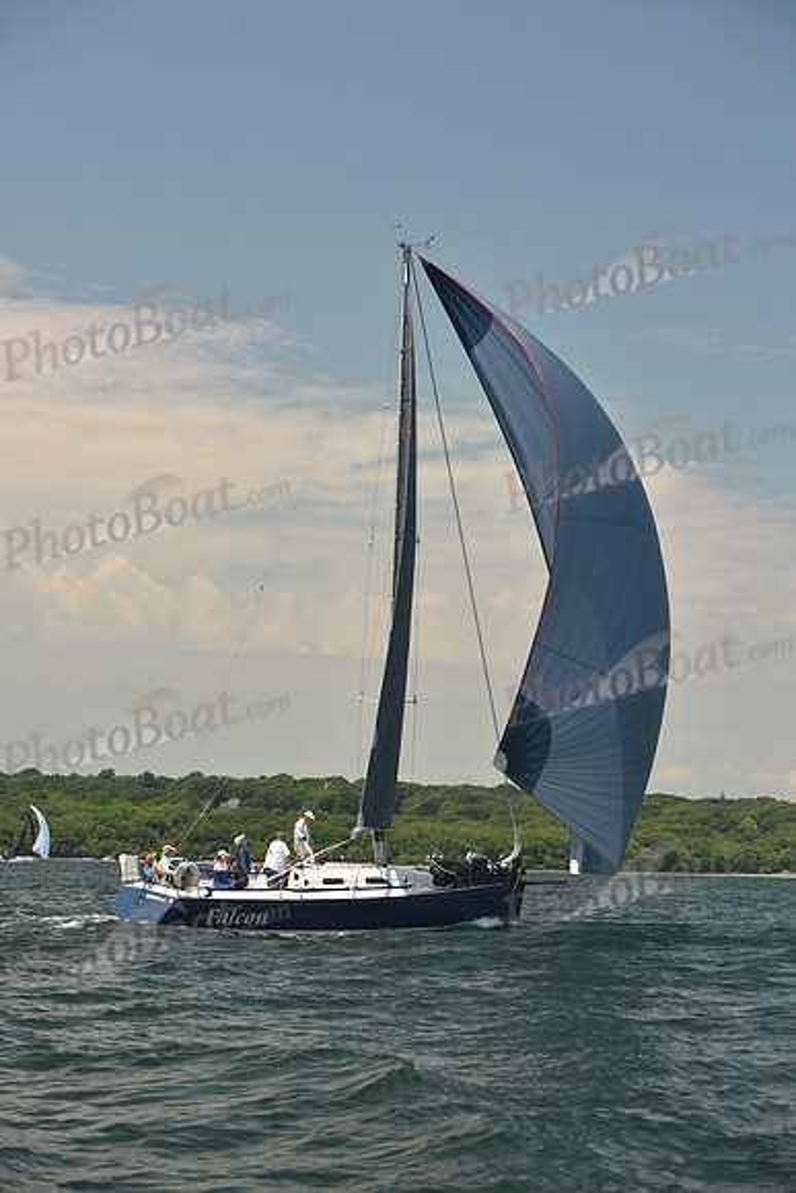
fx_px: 2320
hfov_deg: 19.5
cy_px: 596
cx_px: 398
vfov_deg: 28.8
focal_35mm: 70
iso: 250
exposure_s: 1/640
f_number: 5.6
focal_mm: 70
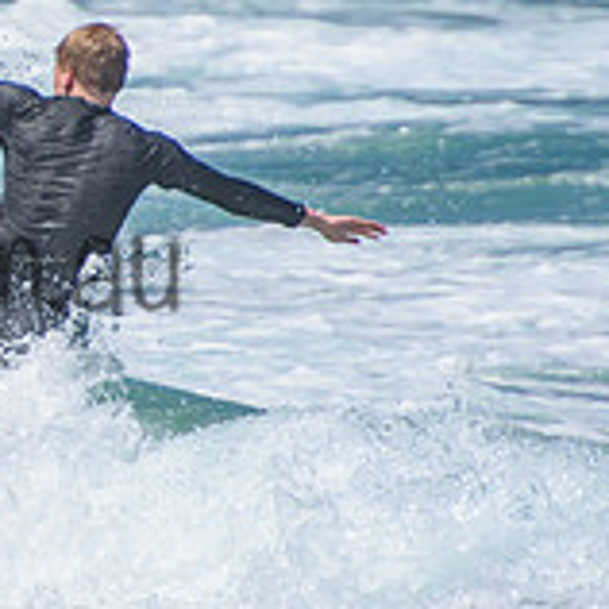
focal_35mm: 1876
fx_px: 37340
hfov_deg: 0.9
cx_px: -227
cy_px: 222
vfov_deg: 0.9
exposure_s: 1/2000
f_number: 5.6
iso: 200
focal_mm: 400
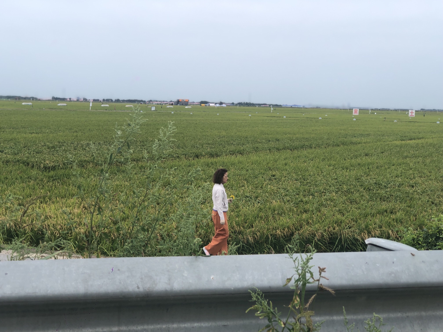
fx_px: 729
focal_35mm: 57
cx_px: 222
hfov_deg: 33.8
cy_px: 166
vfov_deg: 25.7
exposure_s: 1/159
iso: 20
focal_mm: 6.6
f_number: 2.8
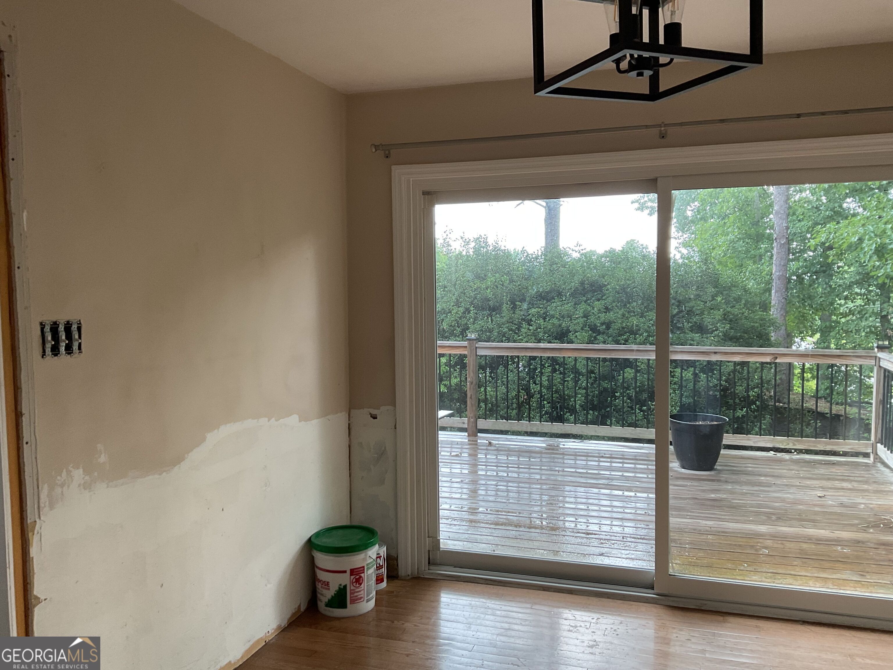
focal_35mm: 29
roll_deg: -0.2
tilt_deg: -3.8
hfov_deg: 61.7
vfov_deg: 48.2
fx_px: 748
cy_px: 335
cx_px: 446
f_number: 1.8
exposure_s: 1/120
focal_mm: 3
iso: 64
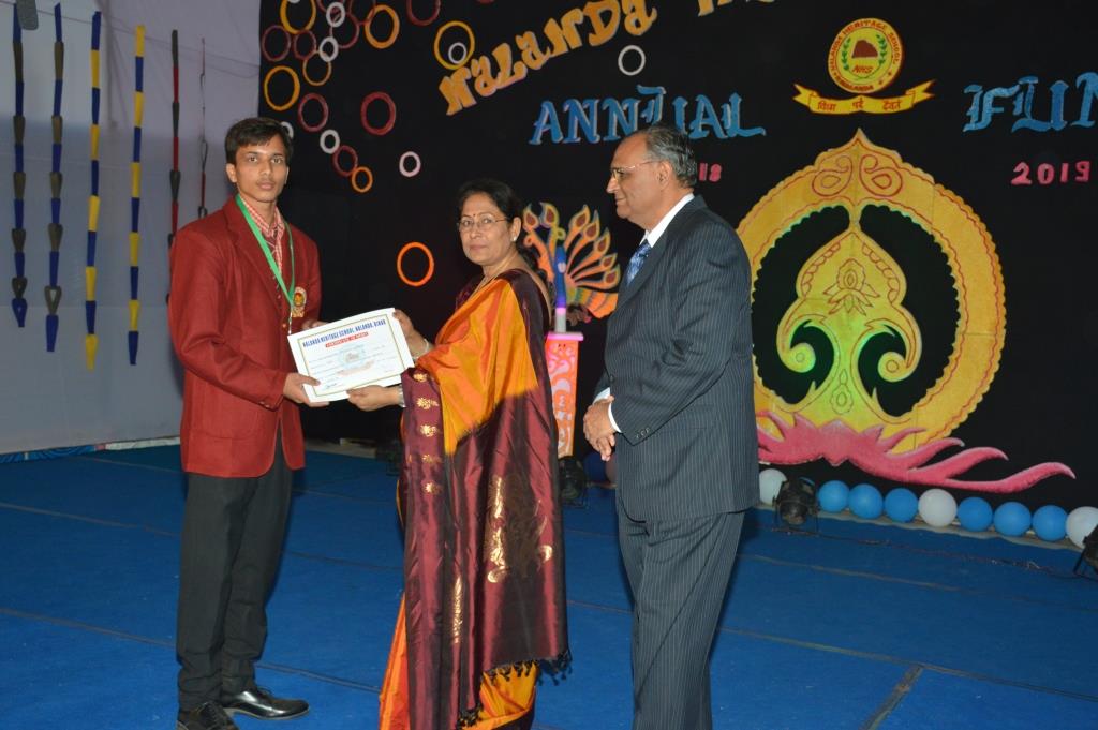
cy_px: 365
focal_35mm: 40
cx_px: 549
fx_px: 1234
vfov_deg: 33.0
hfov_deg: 48.0
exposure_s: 1/80
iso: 800
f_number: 6.3
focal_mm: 27
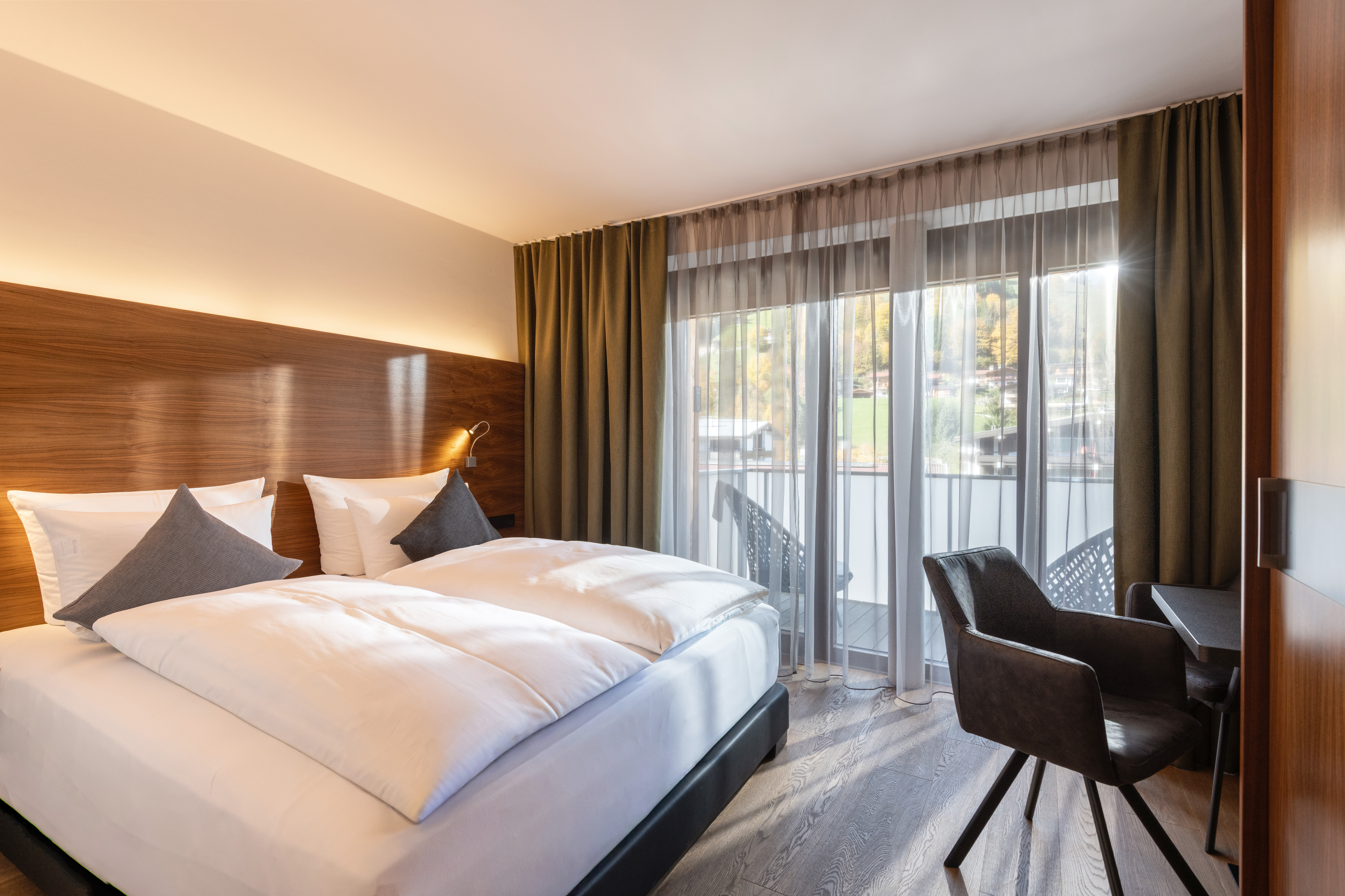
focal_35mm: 16
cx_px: 672
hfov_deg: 96.7
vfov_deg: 73.7
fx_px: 598
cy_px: 448
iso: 320
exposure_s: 1/15
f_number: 8
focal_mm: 16
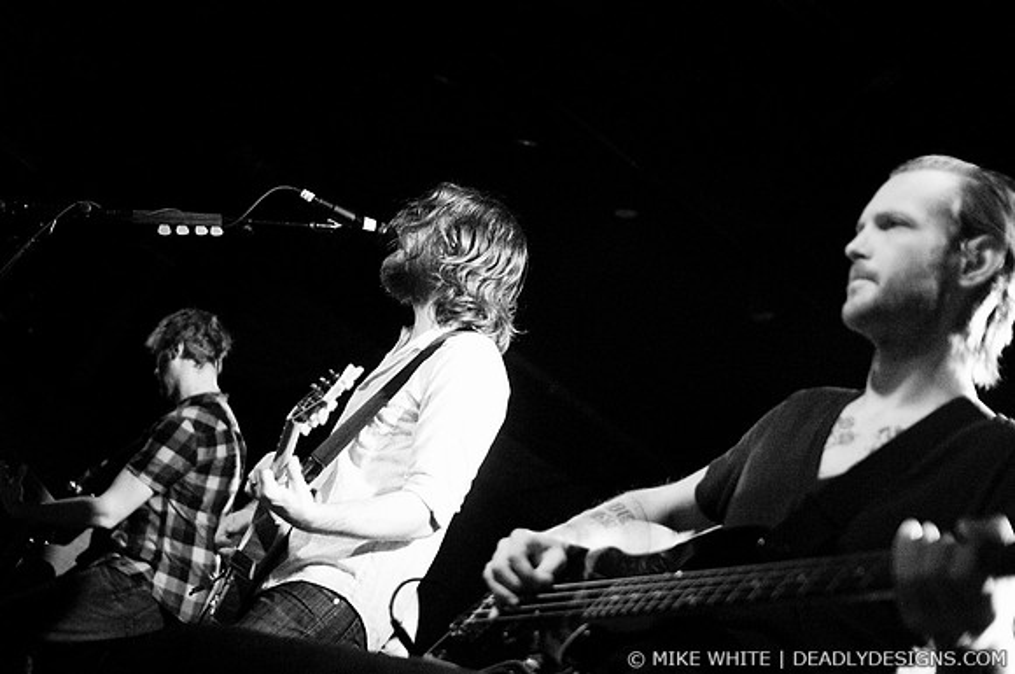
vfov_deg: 29.8
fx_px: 1267
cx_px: 508
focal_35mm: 45
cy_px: 337
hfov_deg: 43.7
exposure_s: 1/80
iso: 1000
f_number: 1.6
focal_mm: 30
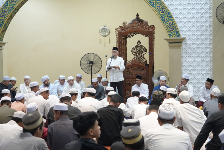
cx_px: 112
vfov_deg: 23.4
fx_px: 361
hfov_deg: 34.5
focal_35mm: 58
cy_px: 75
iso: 10000
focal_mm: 58
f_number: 5.6
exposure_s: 1/100
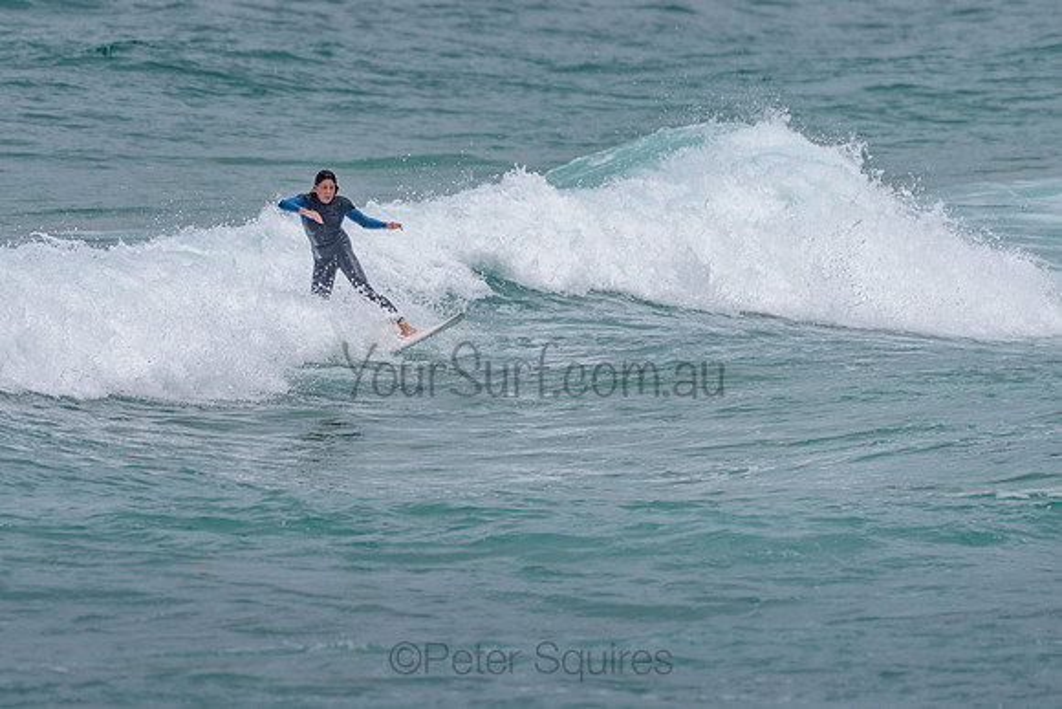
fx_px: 18080
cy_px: 288
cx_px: 479
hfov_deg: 3.4
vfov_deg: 2.2
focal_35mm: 613
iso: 100
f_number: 5.6
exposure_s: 1/2000
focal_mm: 500
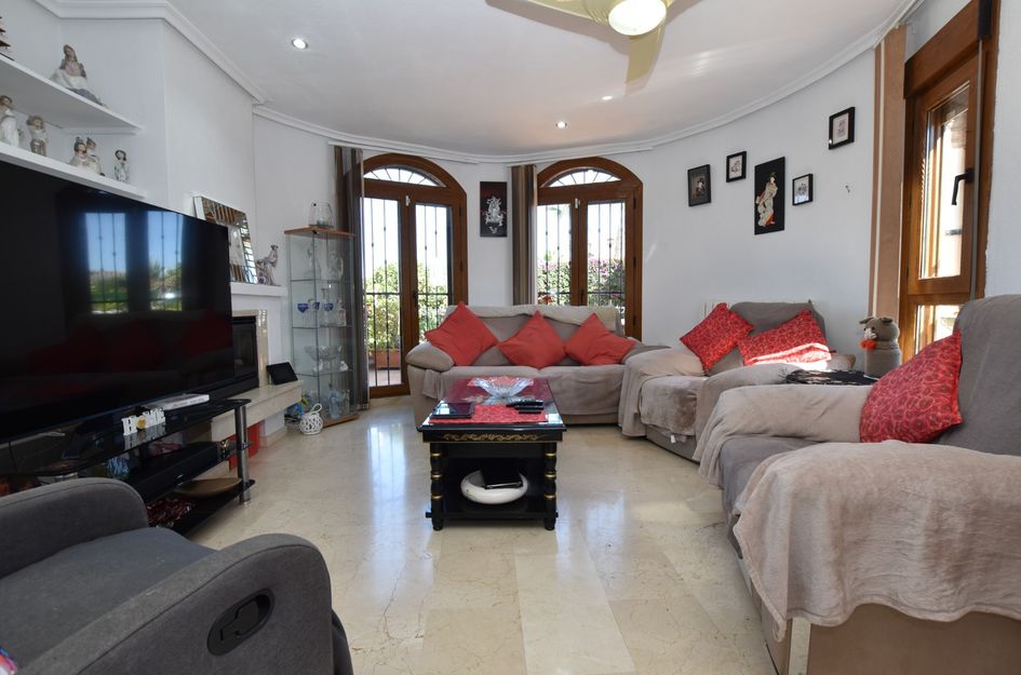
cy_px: 338
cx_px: 510
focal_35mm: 15
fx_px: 424
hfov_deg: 100.5
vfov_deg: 77.0
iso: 360
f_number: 8
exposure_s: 1/60
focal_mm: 10
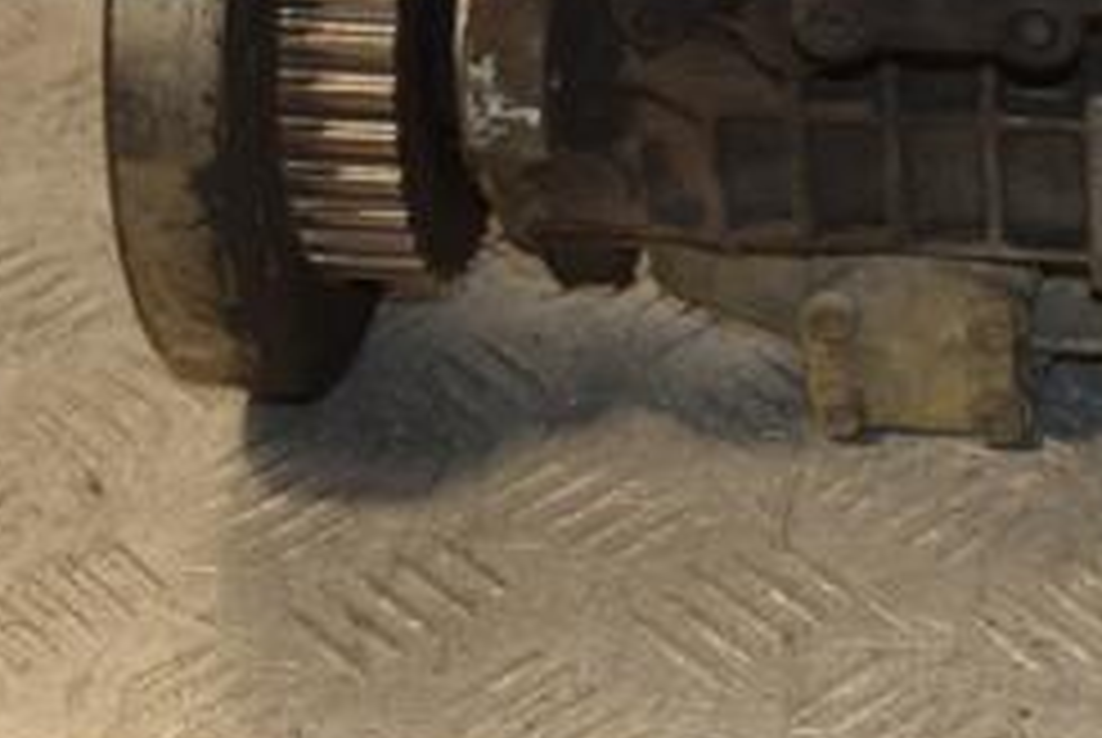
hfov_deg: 13.2
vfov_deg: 8.9
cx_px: 1062
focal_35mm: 154
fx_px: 4720
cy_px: -27
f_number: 4.8
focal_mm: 42
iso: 800
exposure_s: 1/200
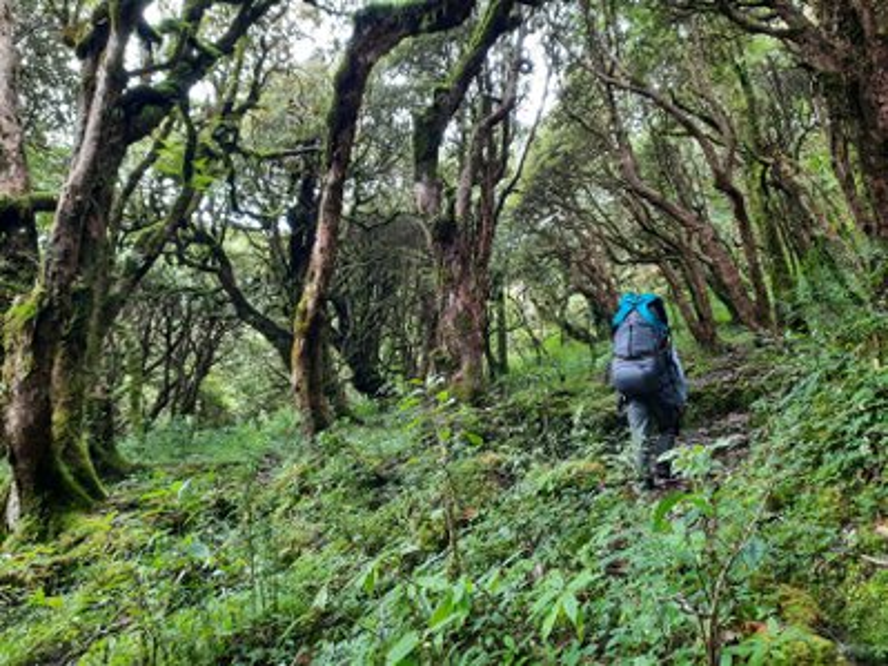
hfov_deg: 69.4
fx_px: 641
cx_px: 444
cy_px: 333
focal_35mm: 25
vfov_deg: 54.9
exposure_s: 1/50
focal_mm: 4.6
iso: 250
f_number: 2
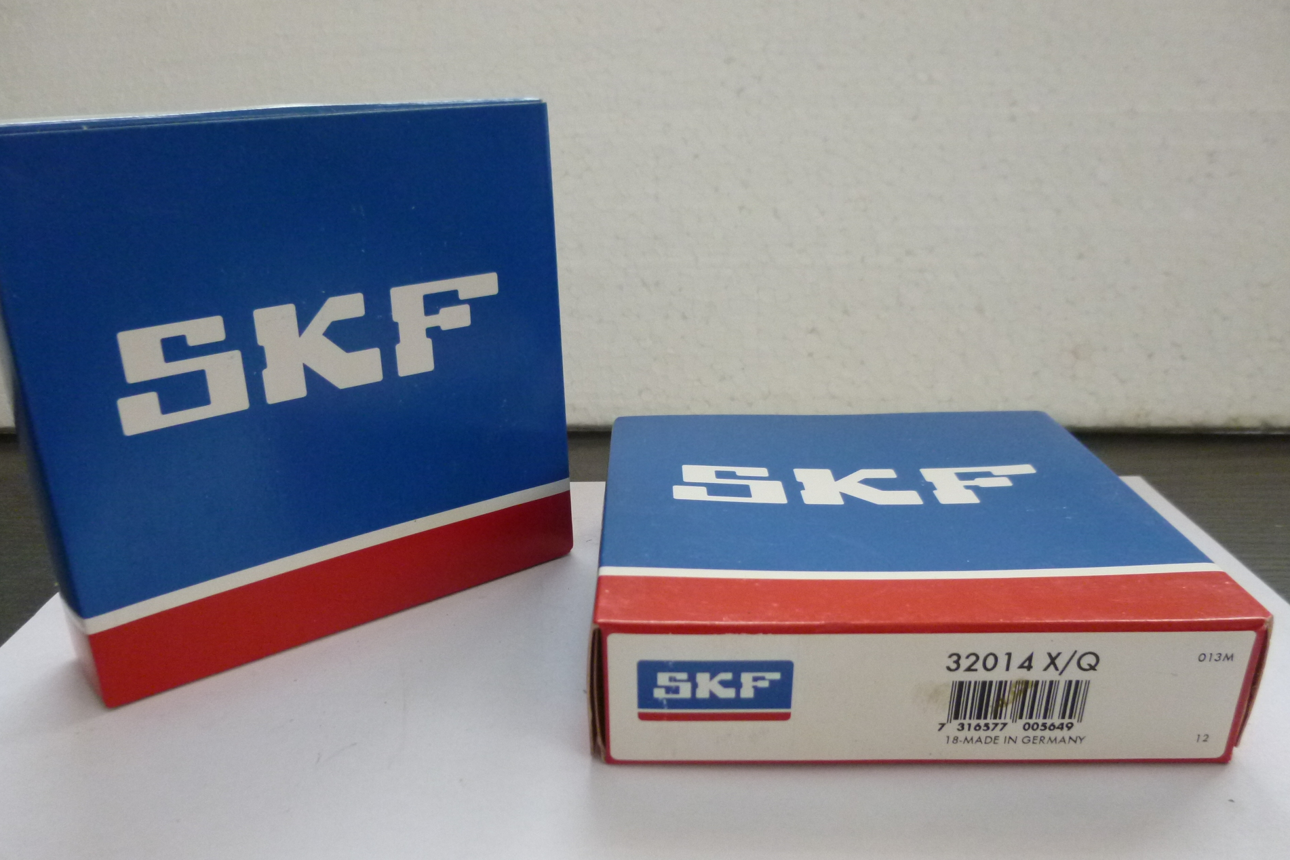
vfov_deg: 46.3
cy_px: 486
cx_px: 622
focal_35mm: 28
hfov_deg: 65.5
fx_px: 1003
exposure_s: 1/40
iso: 400
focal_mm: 4.5
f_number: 3.1
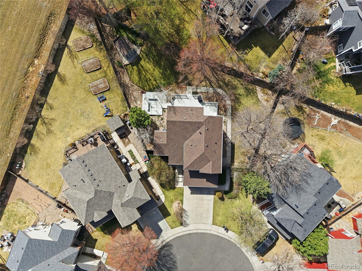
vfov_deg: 56.8
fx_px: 251
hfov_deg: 71.6
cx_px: 181
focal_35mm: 24
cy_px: 136
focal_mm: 8.7
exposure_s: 1/3200
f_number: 1.8
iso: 110
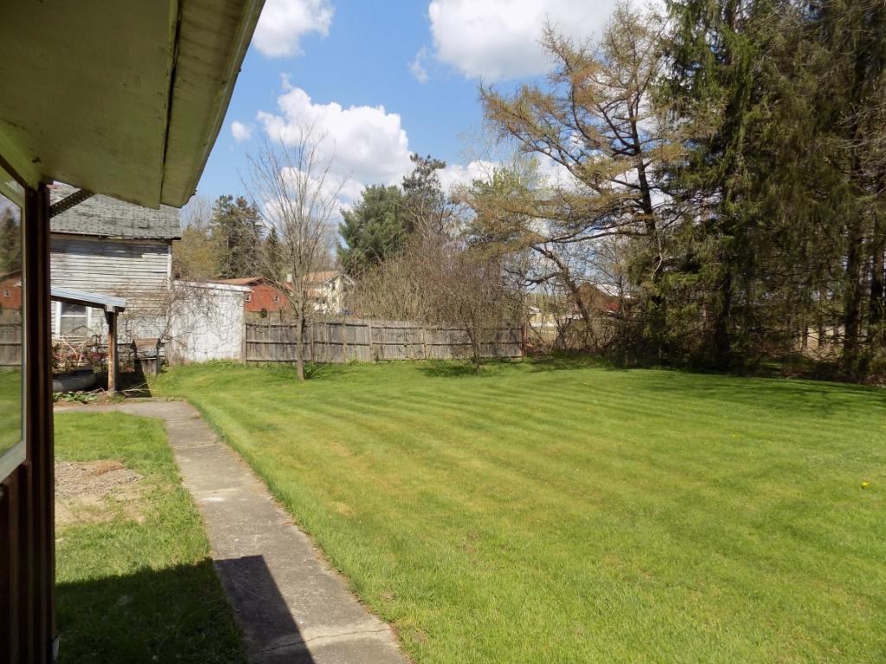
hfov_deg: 73.9
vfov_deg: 58.9
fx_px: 589
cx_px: 443
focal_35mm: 23
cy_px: 332
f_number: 3.1
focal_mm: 4
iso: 80
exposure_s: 1/800
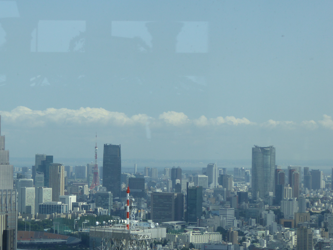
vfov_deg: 12.2
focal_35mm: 121
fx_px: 1164
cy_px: 168
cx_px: 88
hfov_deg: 16.2
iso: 100
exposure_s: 1/500
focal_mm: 13.2
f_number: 4.6
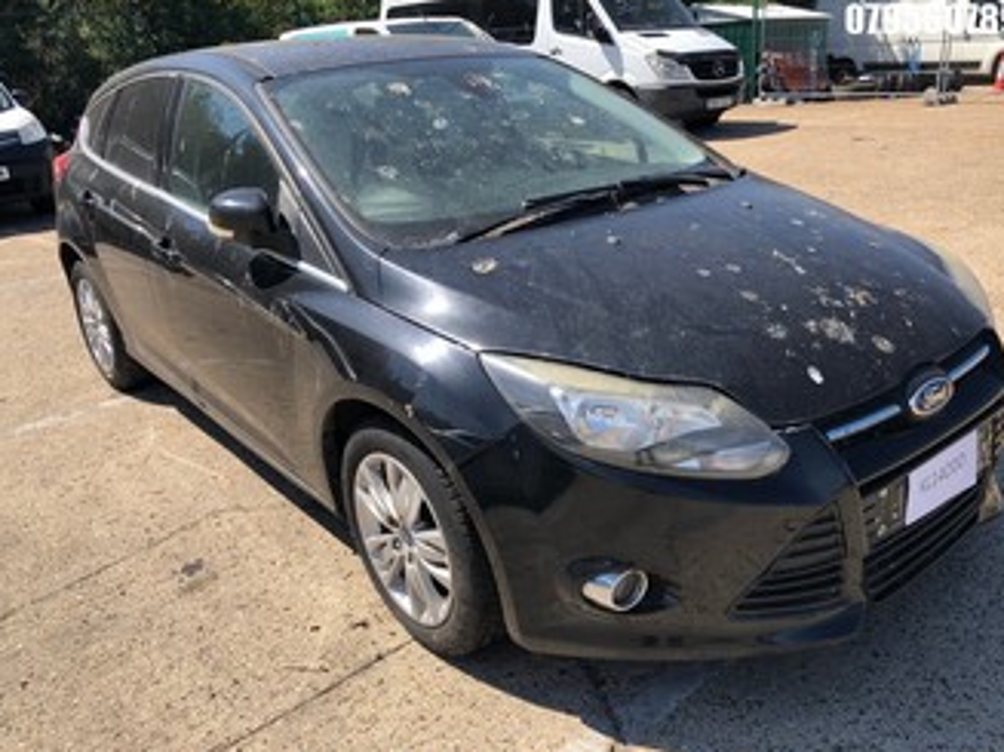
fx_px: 870
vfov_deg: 46.8
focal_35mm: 30
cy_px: 362
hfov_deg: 59.9
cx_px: 528
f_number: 1.8
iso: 20
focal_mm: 4
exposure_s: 1/1215
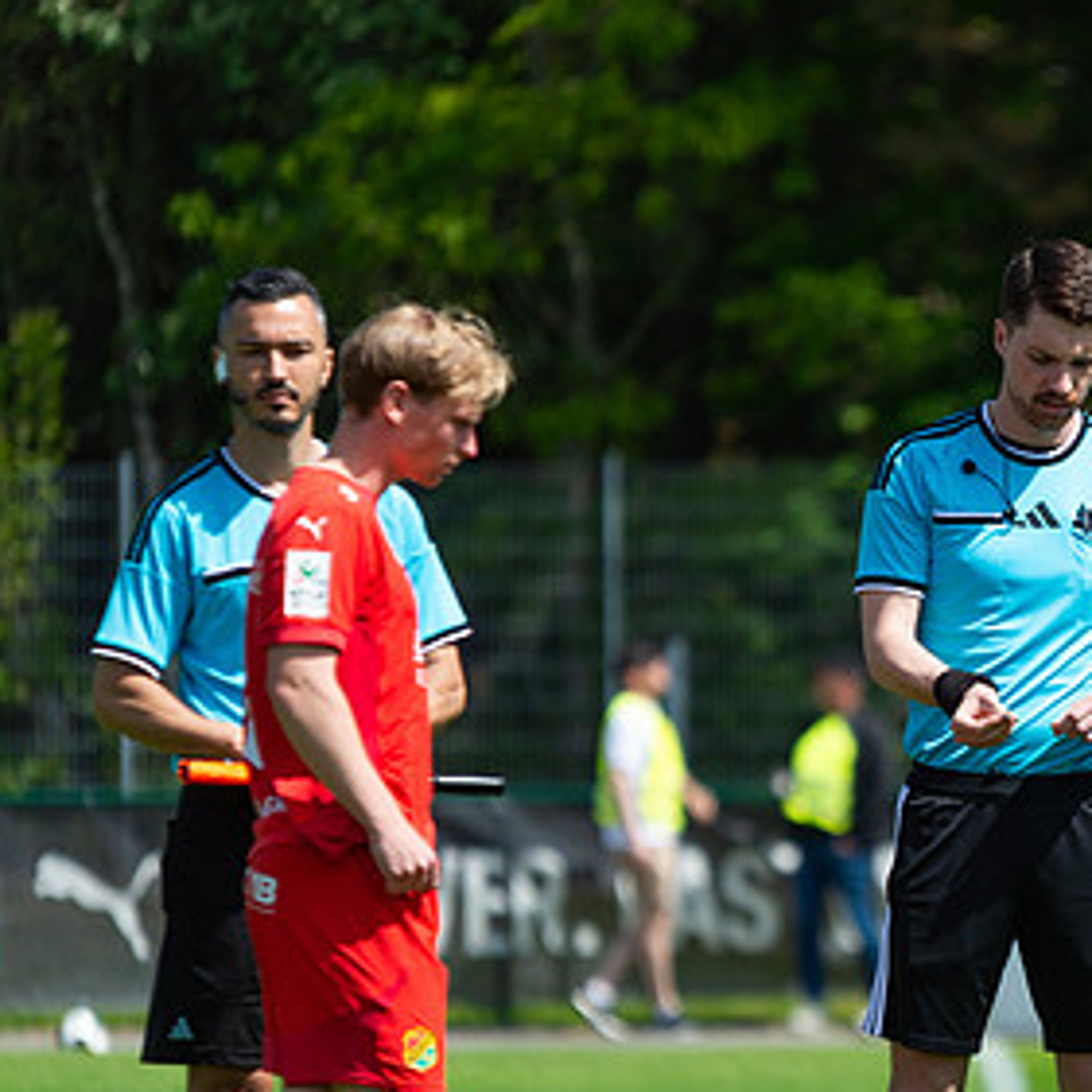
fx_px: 16453
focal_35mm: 461
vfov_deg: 3.8
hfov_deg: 3.8
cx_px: 911
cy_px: 704
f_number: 3.2
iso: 100
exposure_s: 1/2000
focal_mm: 200
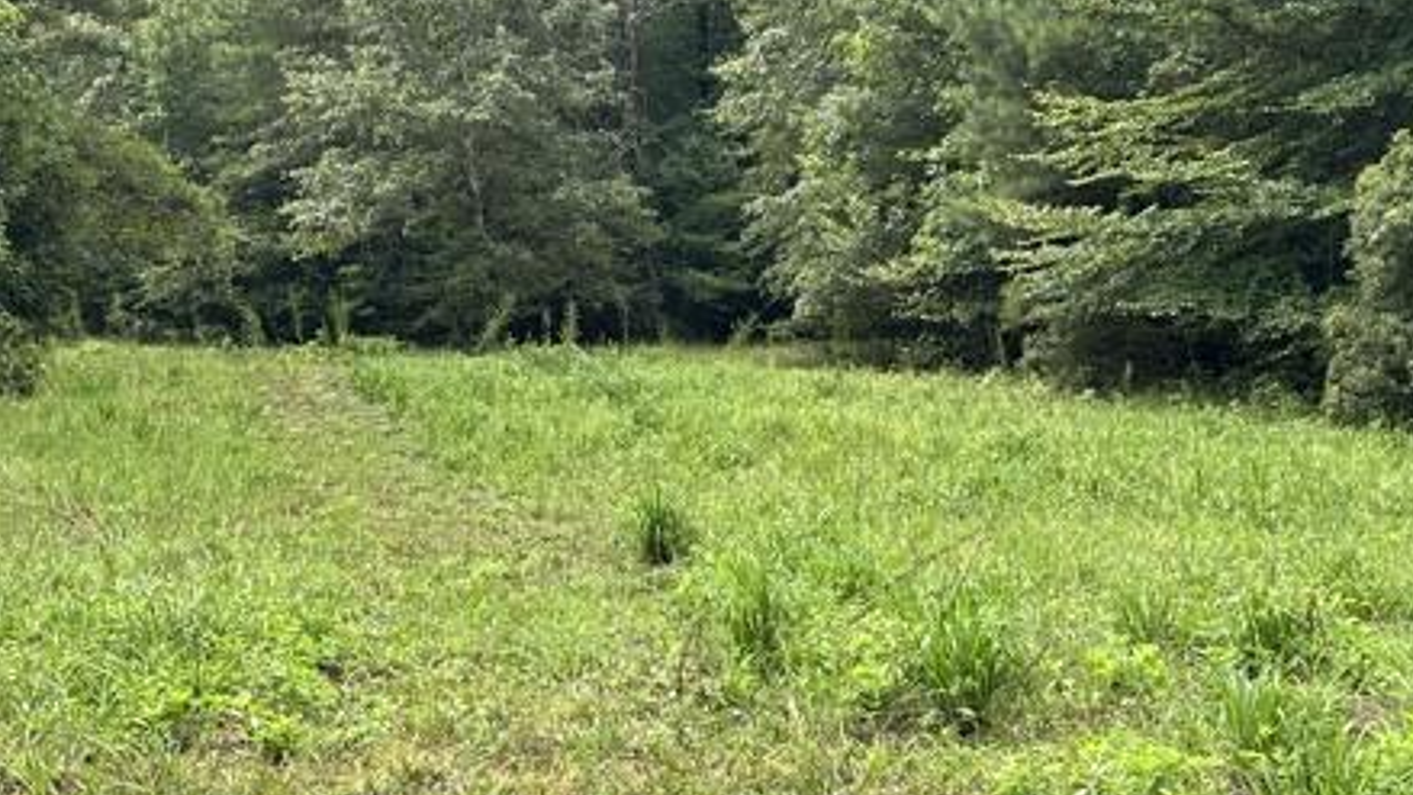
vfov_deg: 19.7
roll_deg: +2.6
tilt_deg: -0.9
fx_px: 2286
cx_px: 663
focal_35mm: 61
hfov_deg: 34.3
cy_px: 328
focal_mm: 6.86
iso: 80
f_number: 1.78
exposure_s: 1/894
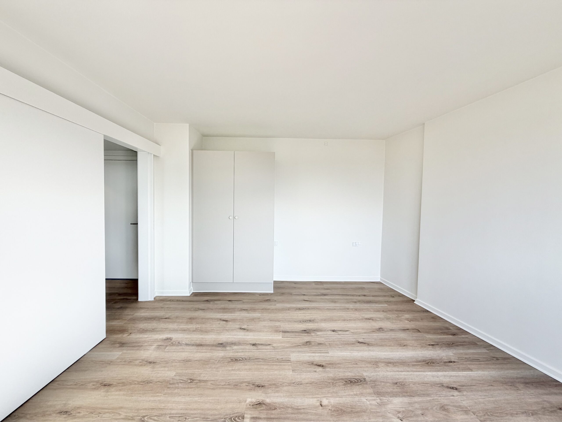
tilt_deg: -3.0
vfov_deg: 85.7
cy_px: 211
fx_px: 227
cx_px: 281
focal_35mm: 14
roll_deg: -1.0
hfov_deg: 102.1
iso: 40
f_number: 2.2
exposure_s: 1/203
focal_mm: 2.22
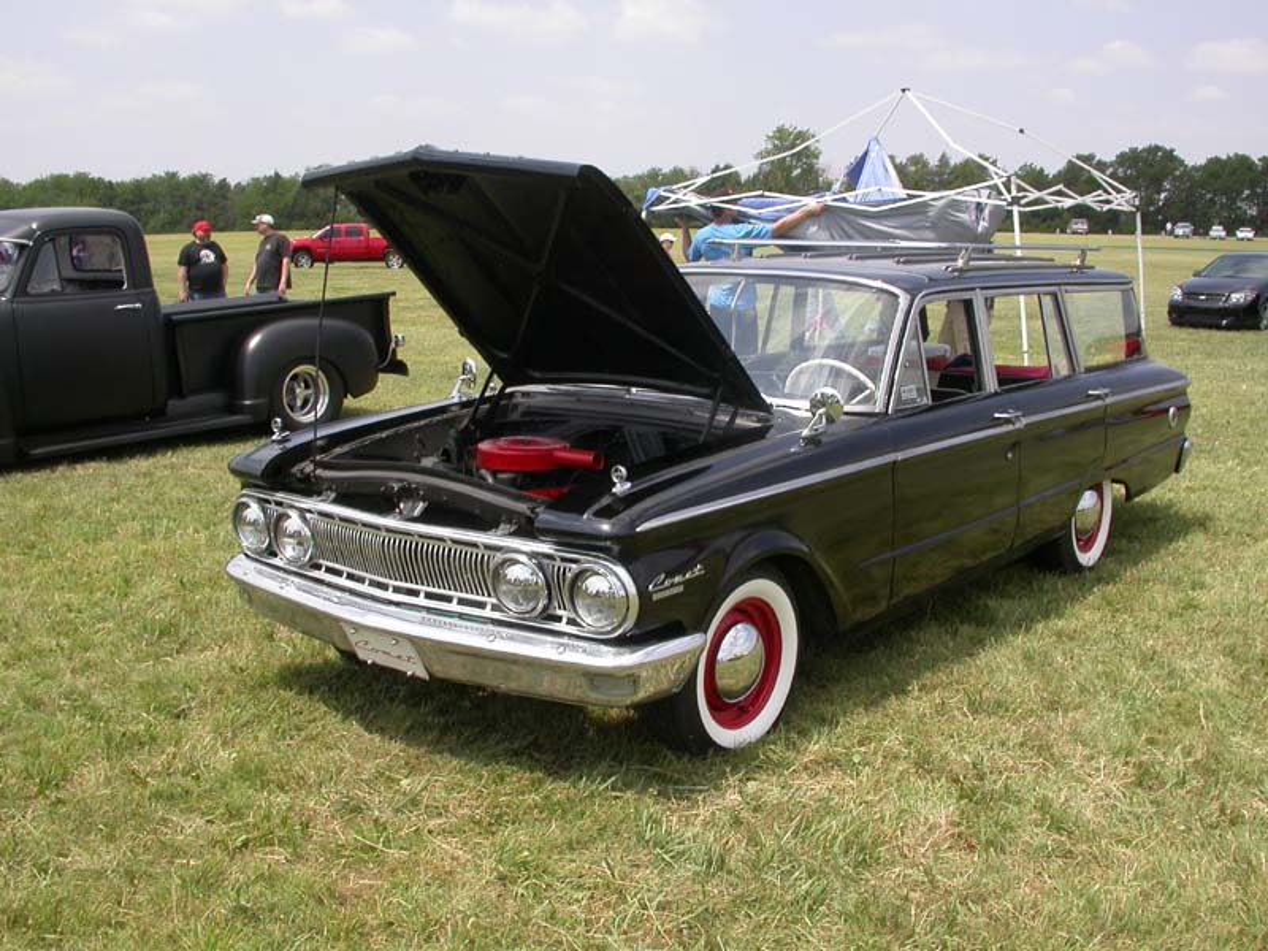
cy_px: 476
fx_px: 1392
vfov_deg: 37.7
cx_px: 634
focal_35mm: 38
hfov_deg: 49.0
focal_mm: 7.85
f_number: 6.7
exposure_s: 1/334
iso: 100
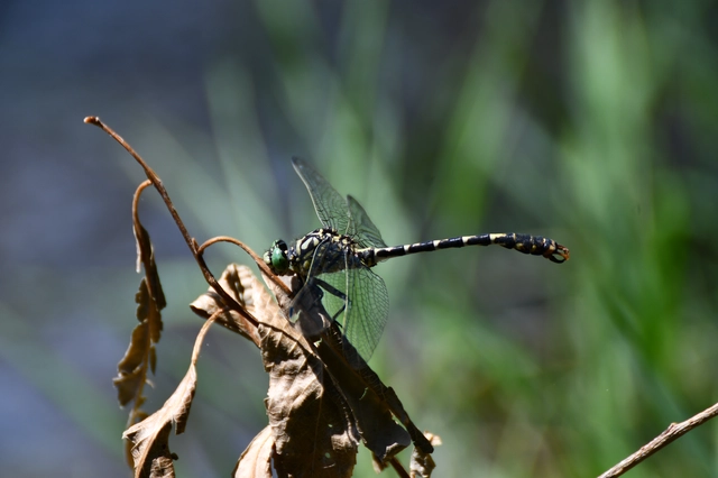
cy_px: 239
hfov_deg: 4.6
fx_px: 8970
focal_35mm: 450
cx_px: 359
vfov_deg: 3.1
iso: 200
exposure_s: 1/500
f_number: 6.3
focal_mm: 300
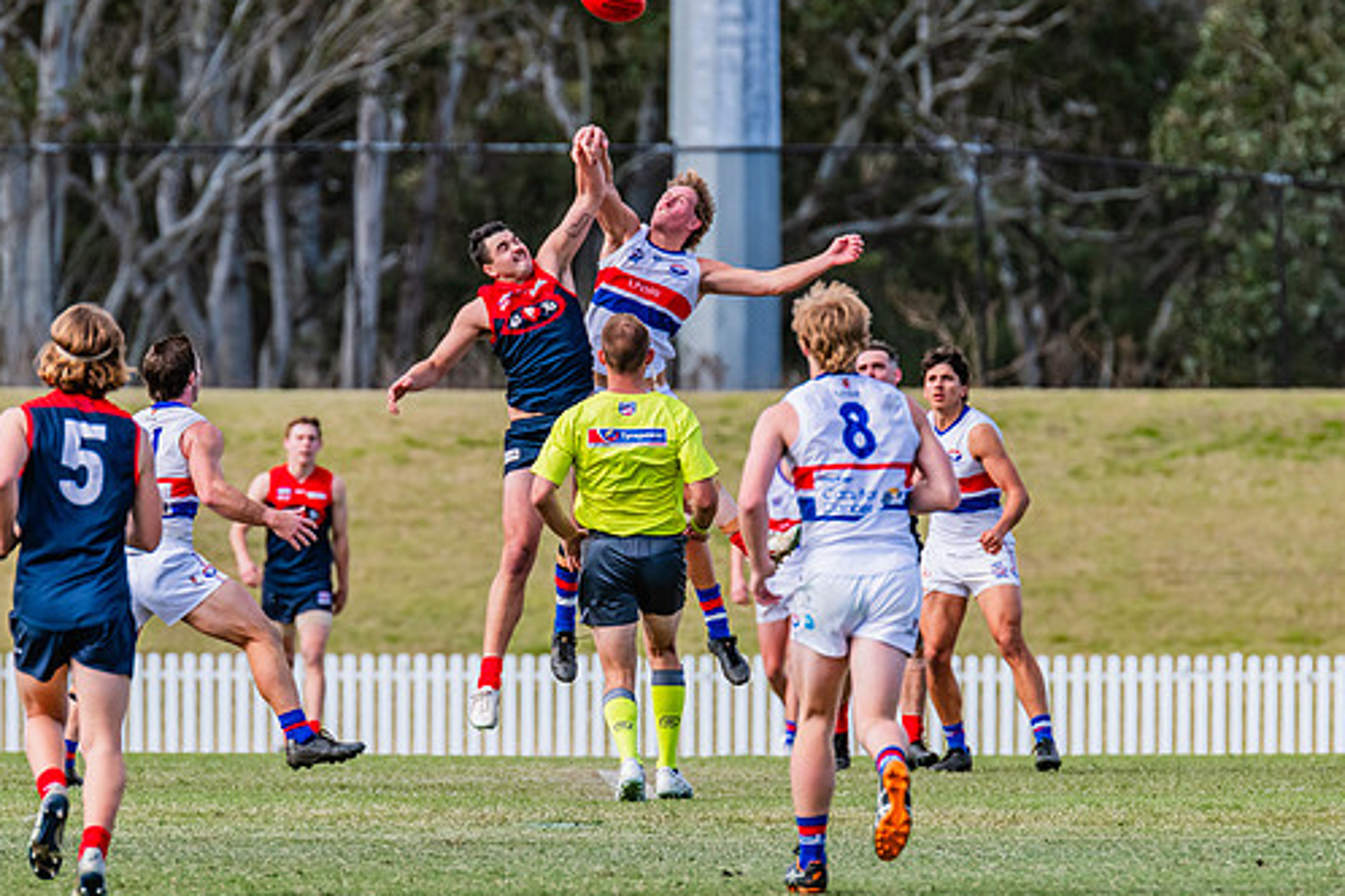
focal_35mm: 528
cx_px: 616
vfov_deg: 2.6
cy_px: 460
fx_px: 19725
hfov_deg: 3.9
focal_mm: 420
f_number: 7.1
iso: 800
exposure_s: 1/1600
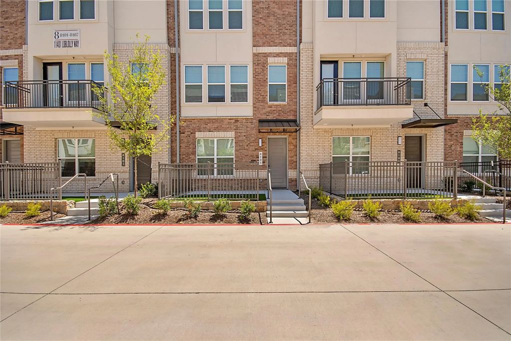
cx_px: 256
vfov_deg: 77.3
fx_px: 213
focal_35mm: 15
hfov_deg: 100.4
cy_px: 170
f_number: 8
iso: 100
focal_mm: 10
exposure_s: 1/320
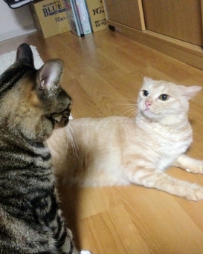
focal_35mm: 45
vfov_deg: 41.1
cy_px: 143
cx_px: 96
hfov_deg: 33.4
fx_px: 338
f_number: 2.4
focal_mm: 4.28
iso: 640
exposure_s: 1/15
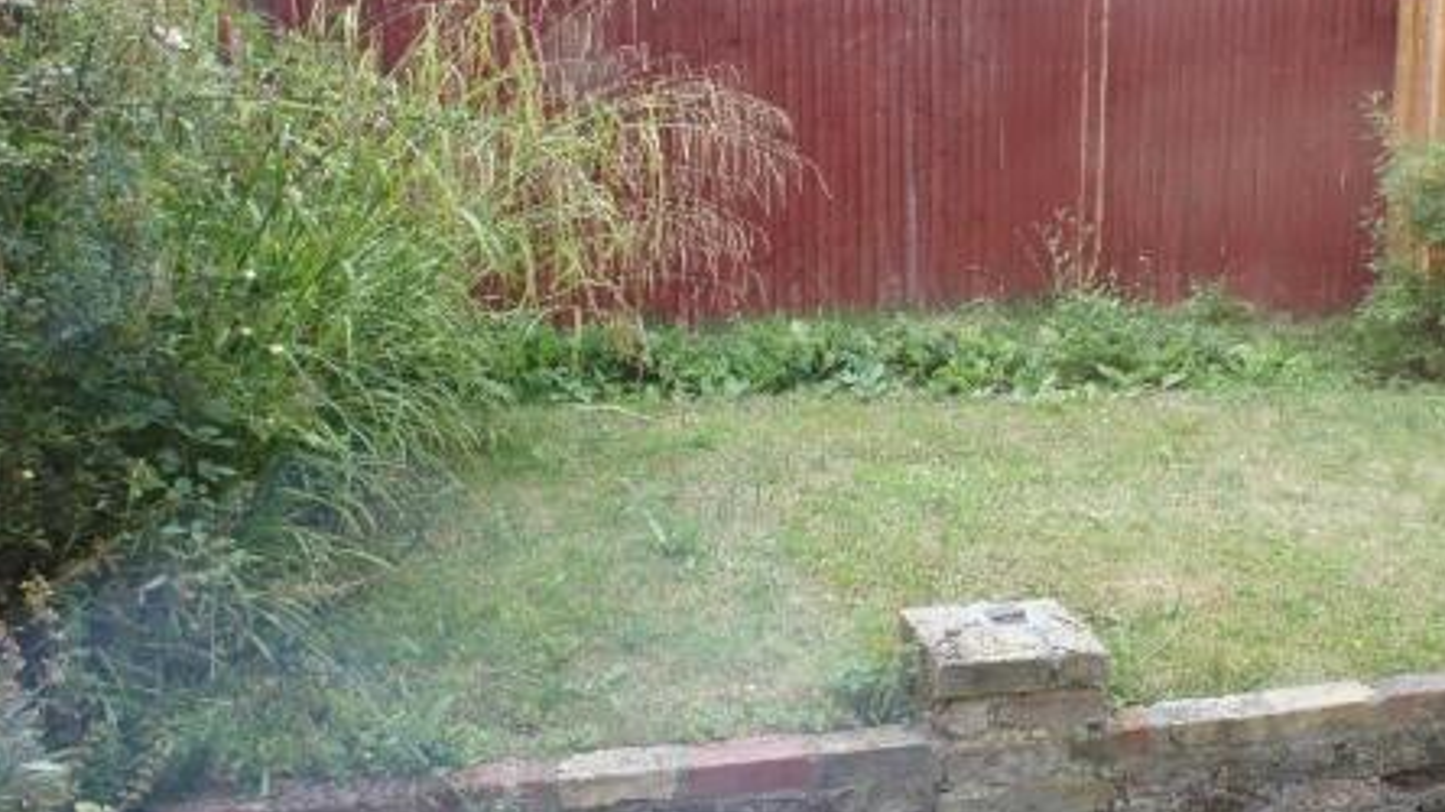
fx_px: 1417
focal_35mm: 37
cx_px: 932
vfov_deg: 31.9
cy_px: 461
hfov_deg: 53.2
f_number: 5
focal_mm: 16
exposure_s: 1/100
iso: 200
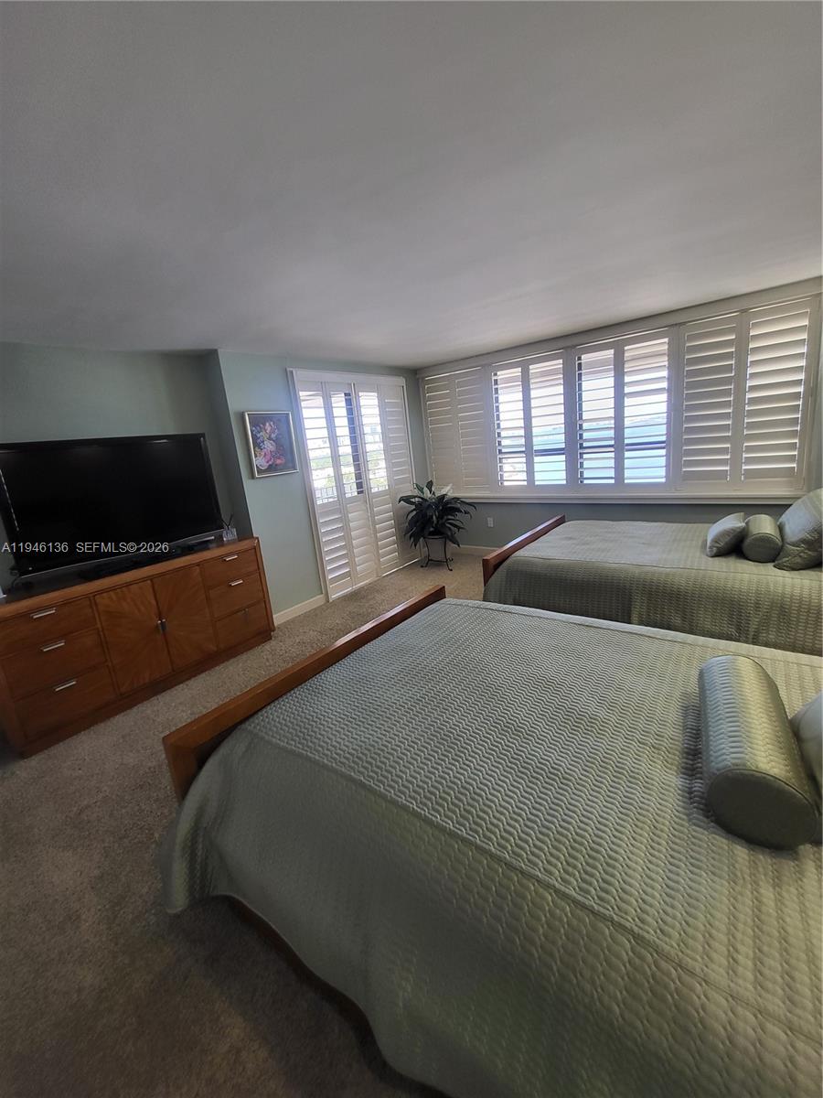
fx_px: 412
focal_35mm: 13
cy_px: 549
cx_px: 412
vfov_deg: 106.2
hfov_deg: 89.9
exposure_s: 1/60
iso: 125
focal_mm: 1.74
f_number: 2.2
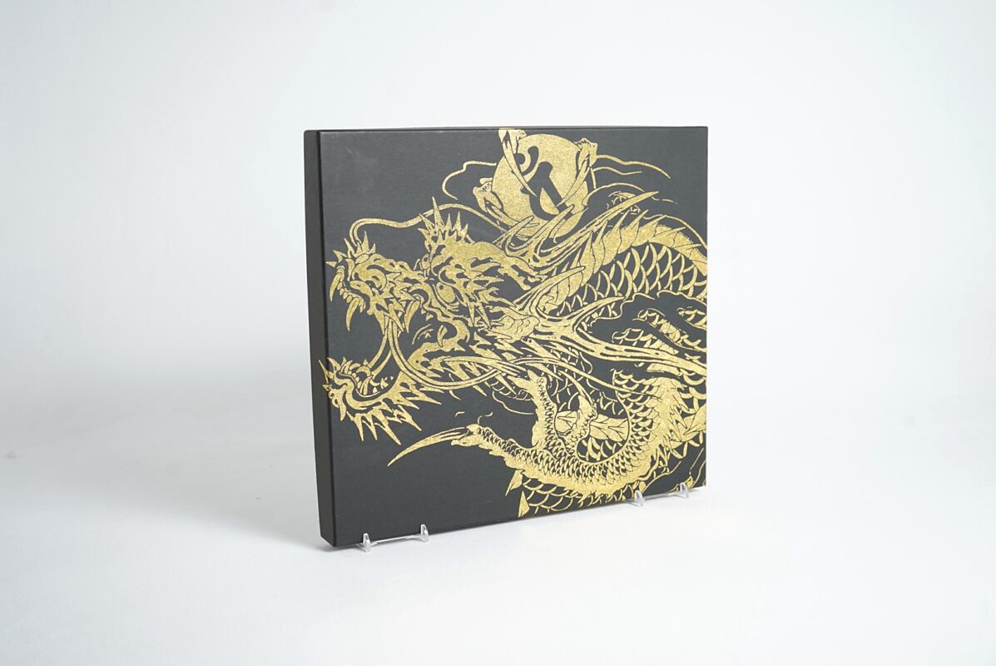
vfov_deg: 33.5
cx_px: 498
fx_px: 1107
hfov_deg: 48.4
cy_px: 333
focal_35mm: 40
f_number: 5.6
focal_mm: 40
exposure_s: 1/40
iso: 500
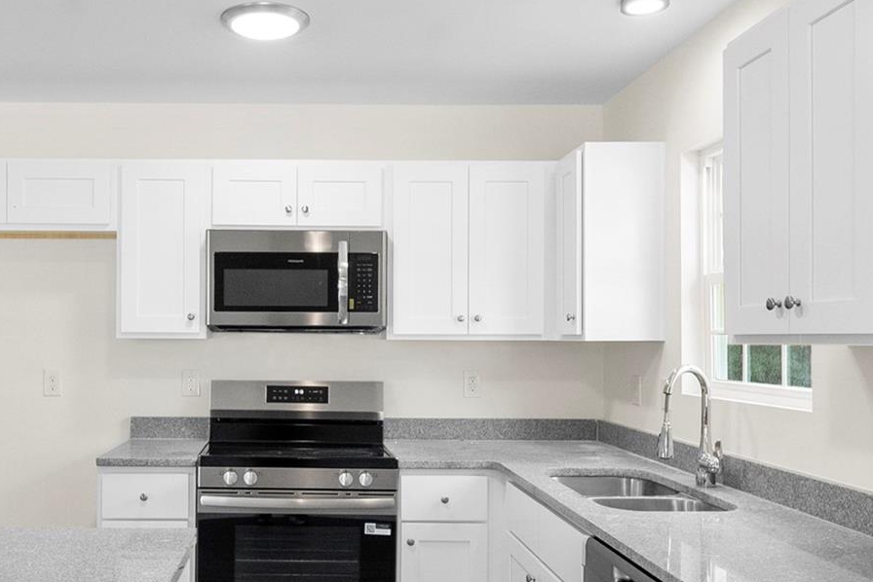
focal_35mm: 32
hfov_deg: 57.8
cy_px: 316
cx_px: 315
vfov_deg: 41.1
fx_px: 776
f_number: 9
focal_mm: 14
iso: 2000
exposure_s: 1/25
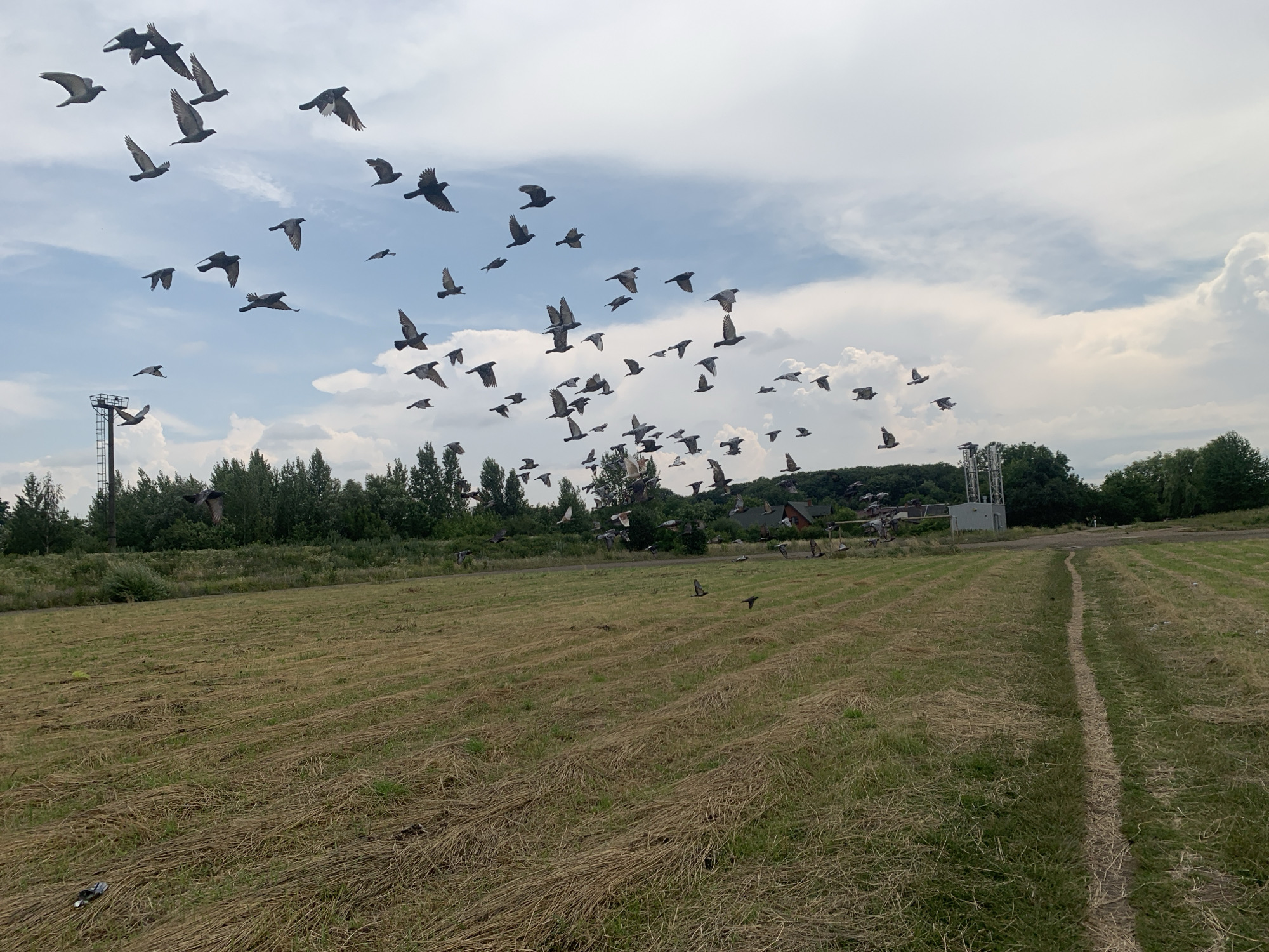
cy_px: 476
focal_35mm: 26
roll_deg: +3.0
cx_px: 634
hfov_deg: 67.3
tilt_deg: +6.3
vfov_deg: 53.1
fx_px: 953
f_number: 1.8
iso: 25
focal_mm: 4.25
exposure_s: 1/4098
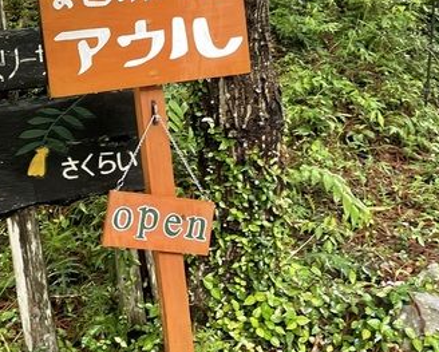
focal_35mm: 63
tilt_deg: -2.8
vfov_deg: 23.8
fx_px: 819
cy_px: 53
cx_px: 129
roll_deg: +2.6
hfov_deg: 29.7
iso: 125
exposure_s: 1/121
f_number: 1.6
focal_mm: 4.2
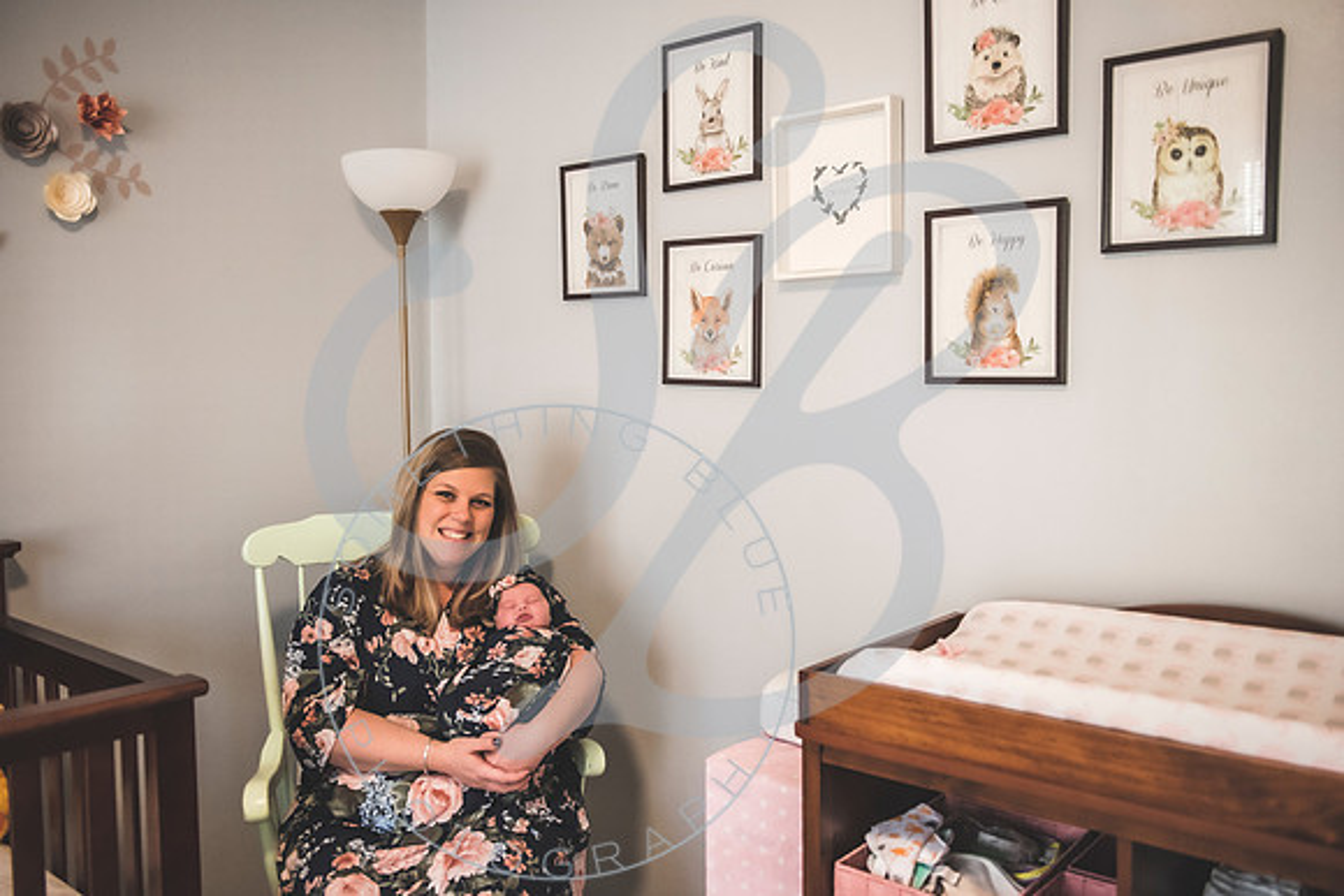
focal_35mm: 31
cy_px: 448
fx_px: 1175
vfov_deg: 41.8
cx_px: 666
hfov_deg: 59.5
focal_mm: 31
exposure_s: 1/250
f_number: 2.8
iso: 2500
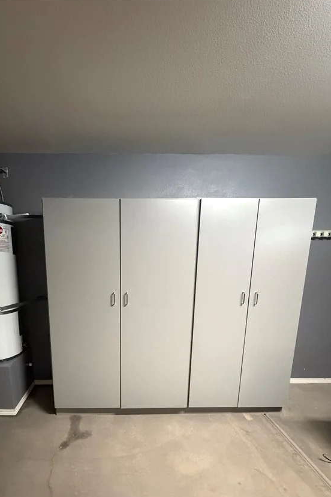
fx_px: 248
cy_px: 304
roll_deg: +0.5
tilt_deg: -10.7
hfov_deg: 66.3
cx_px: 122
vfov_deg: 88.6
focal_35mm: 18
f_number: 2.2
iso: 1250
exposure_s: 1/60
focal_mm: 2.22
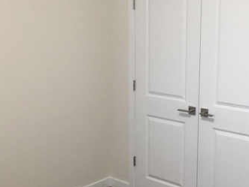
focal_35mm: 56
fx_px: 403
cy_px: 95
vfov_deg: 26.2
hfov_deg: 34.0
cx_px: 167
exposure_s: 1/30
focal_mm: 4.15
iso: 125
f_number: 2.2
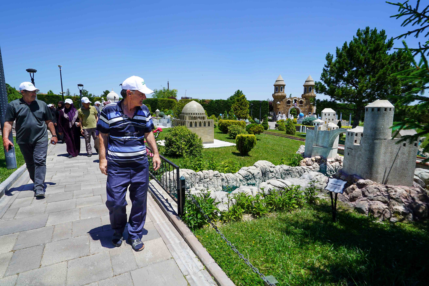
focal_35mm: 19
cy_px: 143
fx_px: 227
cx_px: 214
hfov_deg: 86.9
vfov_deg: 64.6
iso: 100
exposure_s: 1/125
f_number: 14
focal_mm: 19
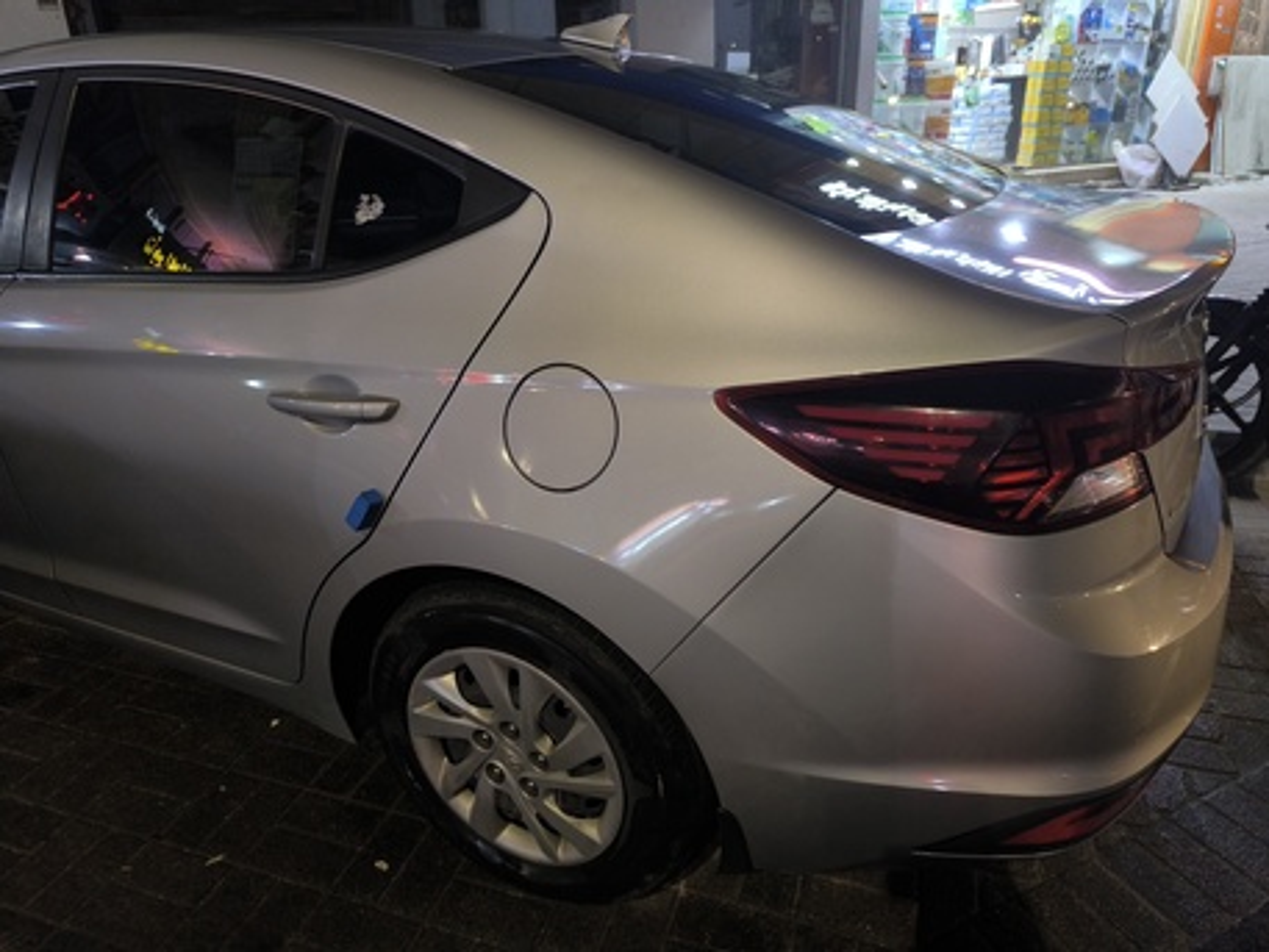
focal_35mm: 23
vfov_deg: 58.9
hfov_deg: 73.9
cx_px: 634
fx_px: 843
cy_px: 476
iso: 1000
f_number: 1.65
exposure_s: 1/30
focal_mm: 6.14
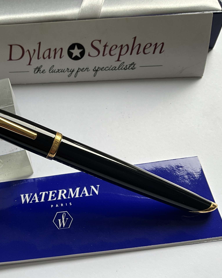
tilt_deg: -56.5
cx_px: 46
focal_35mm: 38
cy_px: 139
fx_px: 312
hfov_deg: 37.8
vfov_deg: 47.9
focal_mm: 3
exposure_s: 1/122
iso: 20
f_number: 1.8
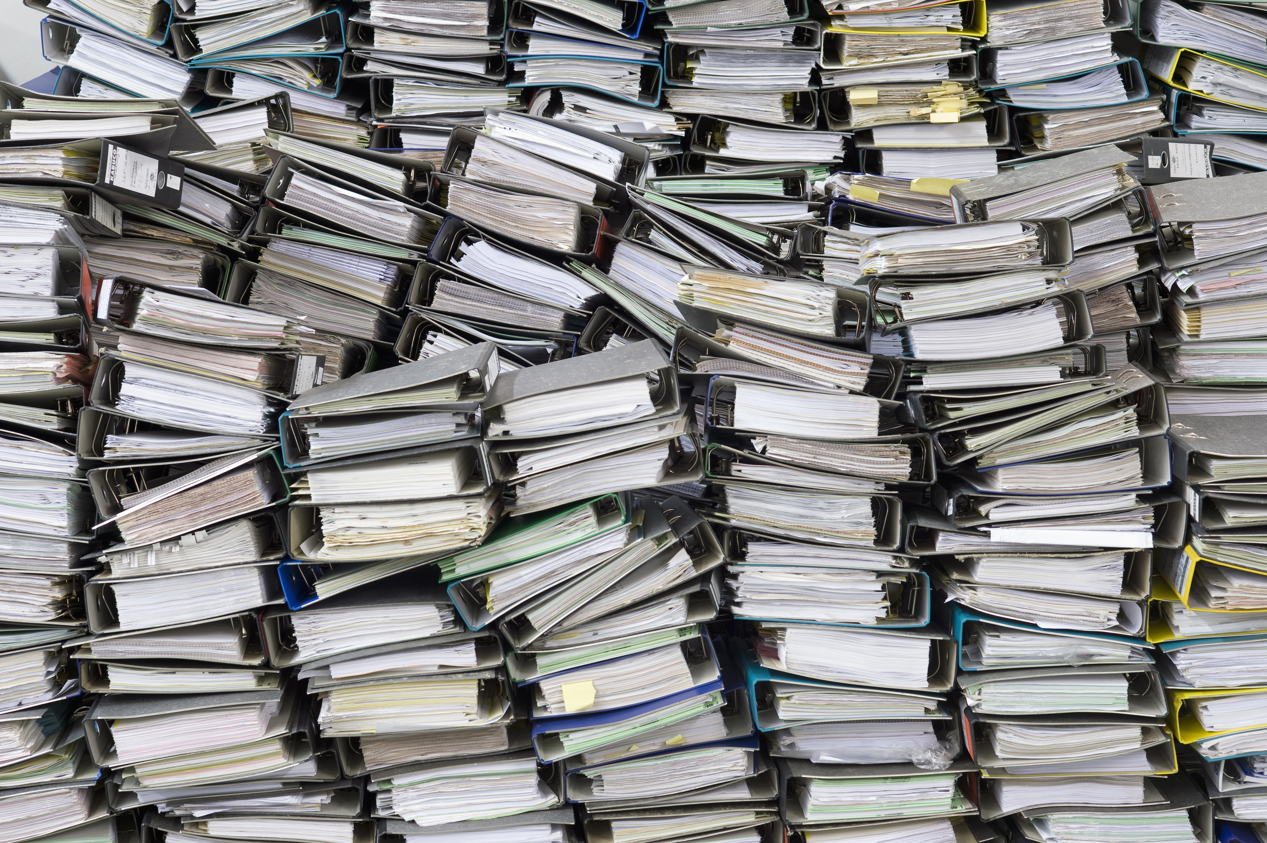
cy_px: 422
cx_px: 634
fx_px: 2990
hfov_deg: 23.9
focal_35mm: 85
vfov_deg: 16.1
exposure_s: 2
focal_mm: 85
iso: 100
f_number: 8
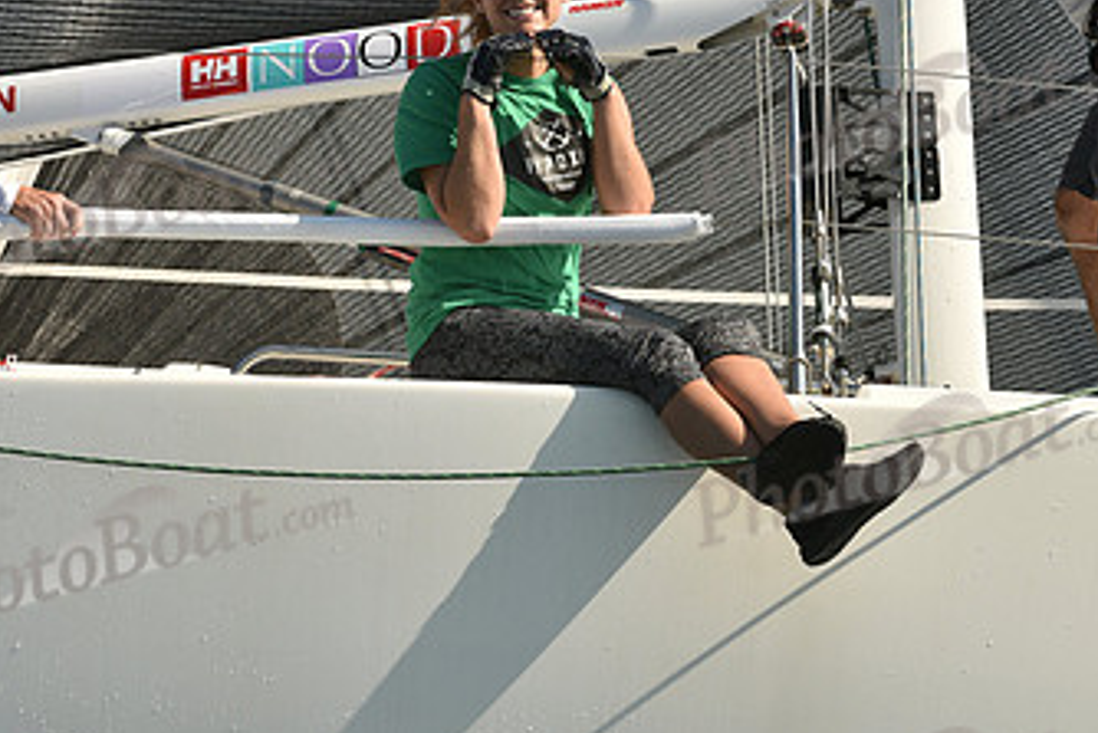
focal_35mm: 347
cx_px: 526
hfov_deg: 5.9
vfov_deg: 4.0
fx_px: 10588
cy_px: 337
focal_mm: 200
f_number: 9
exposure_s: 1/1250
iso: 400
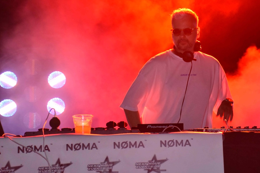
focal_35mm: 112
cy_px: 83
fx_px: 809
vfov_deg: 12.2
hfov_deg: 18.2
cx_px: 173
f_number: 4.8
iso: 3200
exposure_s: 1/125
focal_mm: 56
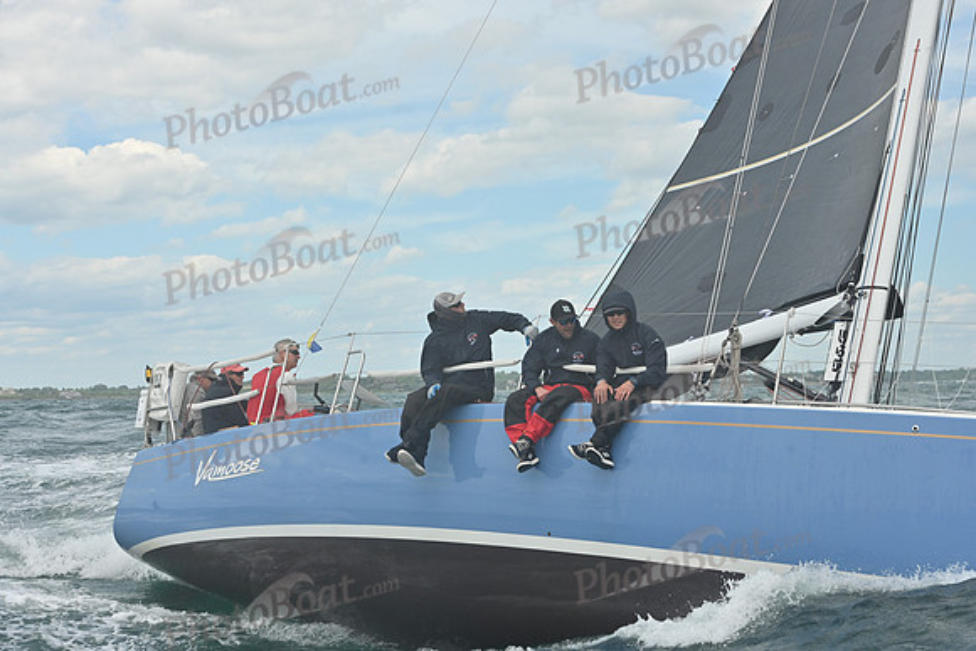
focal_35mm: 70
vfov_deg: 19.5
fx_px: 1898
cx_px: 488
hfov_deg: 28.8
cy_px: 326
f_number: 8
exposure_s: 1/1250
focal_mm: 70
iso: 320
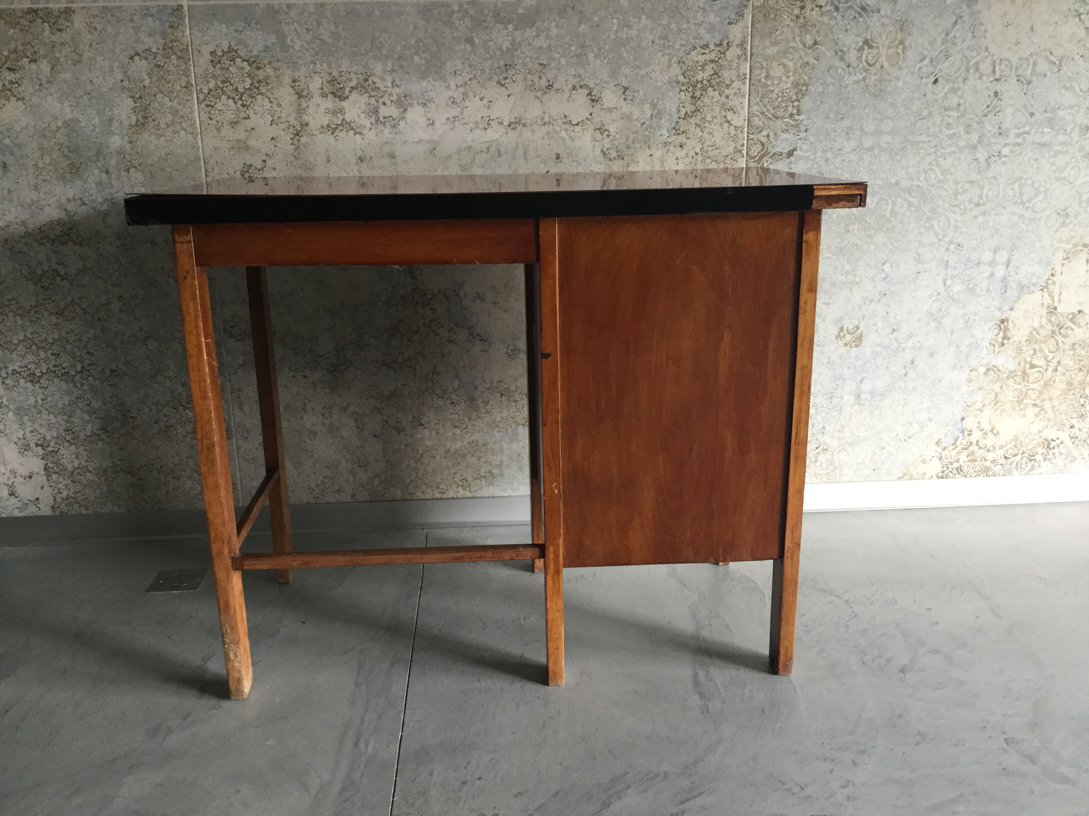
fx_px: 975
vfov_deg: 45.4
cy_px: 408
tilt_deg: -15.4
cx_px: 544
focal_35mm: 31
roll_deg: +0.4
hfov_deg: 58.4
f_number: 2.4
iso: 80
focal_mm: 3.3
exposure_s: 1/33
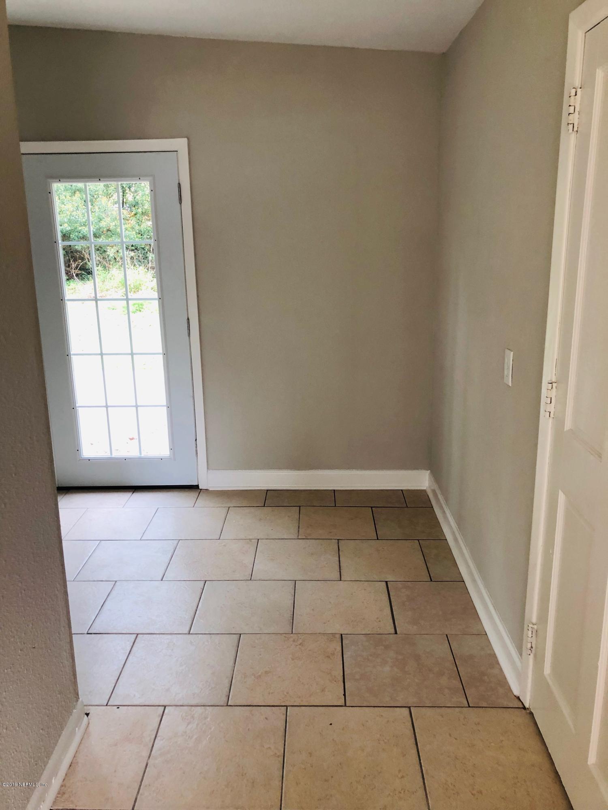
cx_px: 304
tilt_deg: -14.5
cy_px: 405
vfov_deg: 63.4
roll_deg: +1.0
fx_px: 656
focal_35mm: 28
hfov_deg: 49.7
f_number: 1.8
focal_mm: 4
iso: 32
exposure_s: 1/30
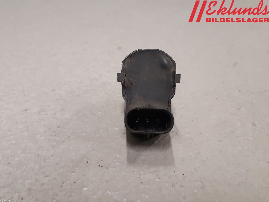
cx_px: 134
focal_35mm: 26
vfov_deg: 53.1
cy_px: 101
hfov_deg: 67.3
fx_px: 202
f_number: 1.7
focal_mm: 3.93
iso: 200
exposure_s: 1/50
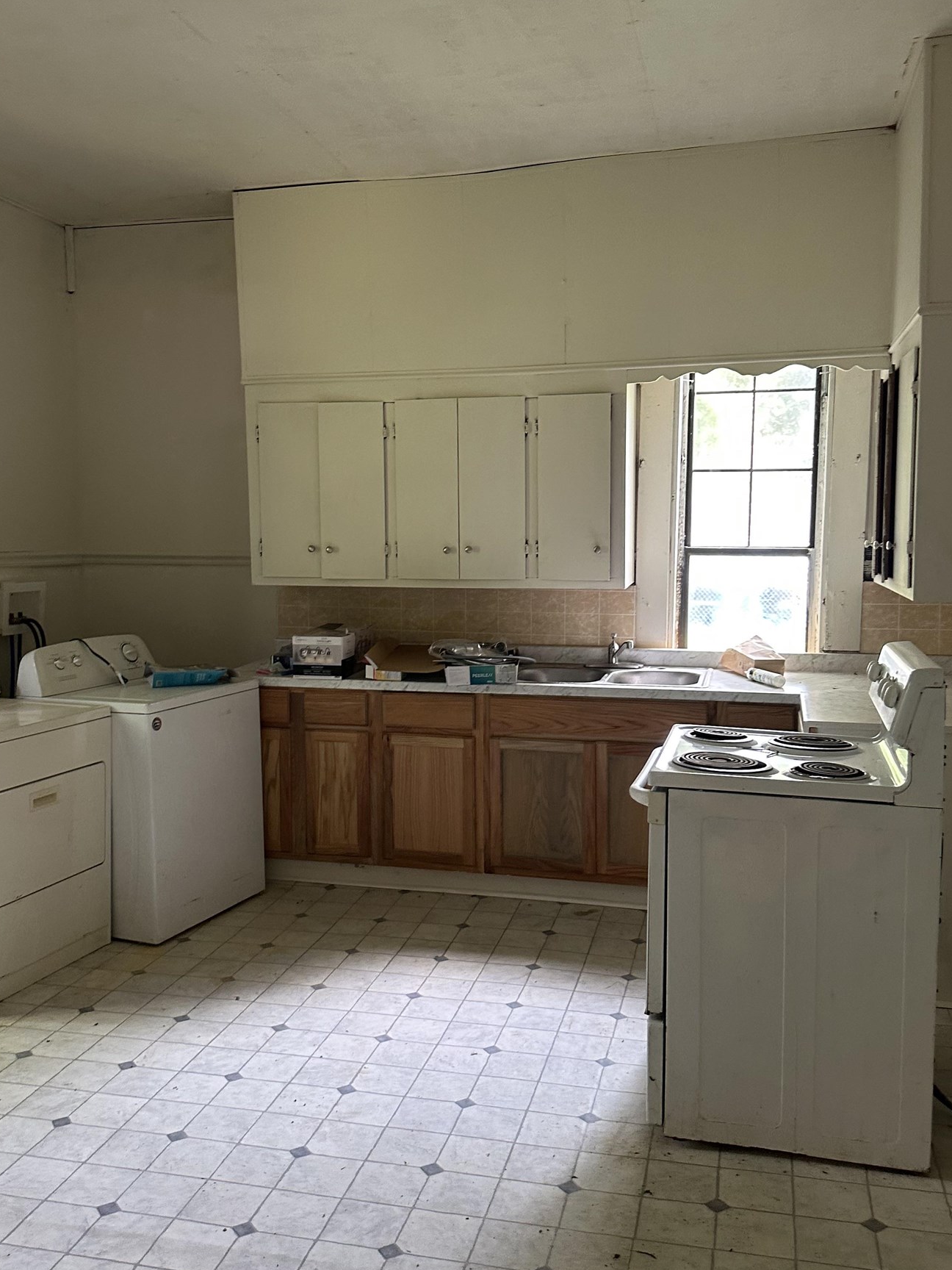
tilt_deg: -3.4
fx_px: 1173
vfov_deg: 56.8
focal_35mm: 32
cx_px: 436
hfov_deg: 44.1
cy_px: 620
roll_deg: -2.3
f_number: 1.78
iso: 320
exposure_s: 1/60
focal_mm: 6.86
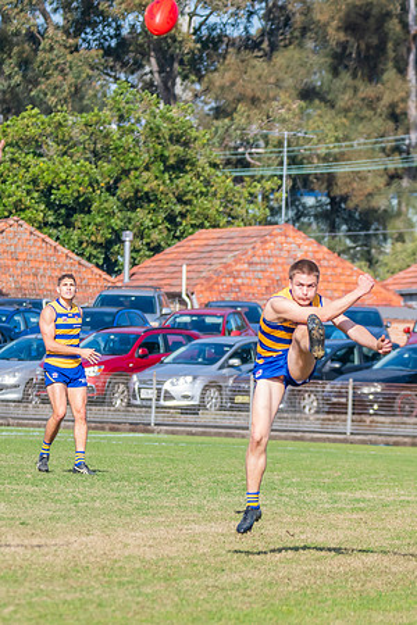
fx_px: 6693
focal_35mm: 385
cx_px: 177
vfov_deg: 5.3
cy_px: 418
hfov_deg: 3.6
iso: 500
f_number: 5.6
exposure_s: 1/1600
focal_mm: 190
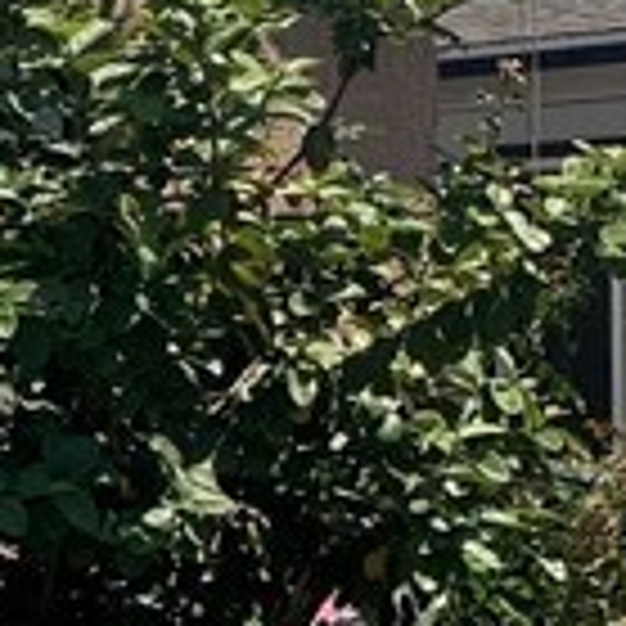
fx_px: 3458
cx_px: -892
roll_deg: +1.2
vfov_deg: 10.3
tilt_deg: -2.6
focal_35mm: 169
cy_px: 437
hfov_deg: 9.2
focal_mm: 4.25
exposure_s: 1/1689
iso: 25
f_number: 1.8
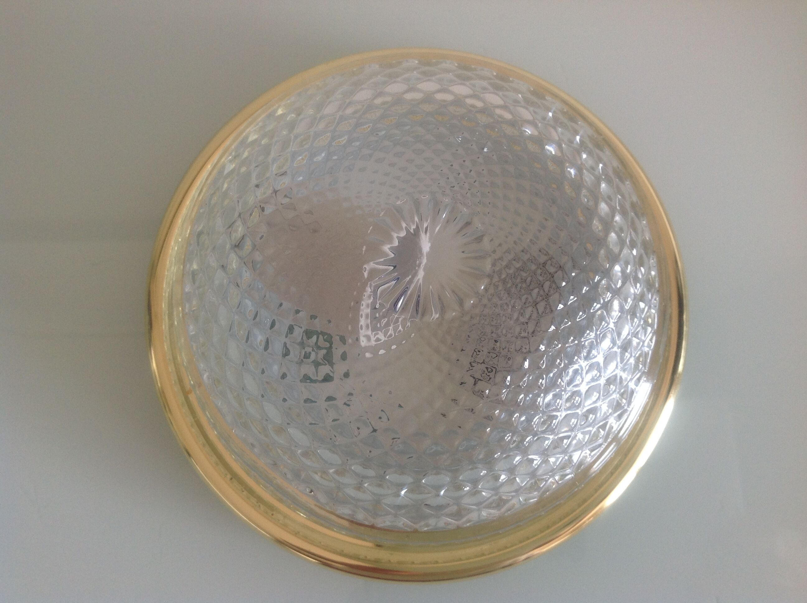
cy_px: 302
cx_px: 404
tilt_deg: -81.7
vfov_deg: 40.6
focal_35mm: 35
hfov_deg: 52.7
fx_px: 815
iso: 50
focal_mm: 4.28
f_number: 2.4
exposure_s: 1/60
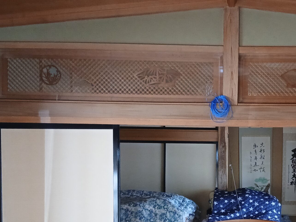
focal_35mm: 52
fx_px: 445
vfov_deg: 27.6
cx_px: 222
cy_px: 172
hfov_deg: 36.0
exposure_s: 1/50
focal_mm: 3.86
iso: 320
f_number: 1.8
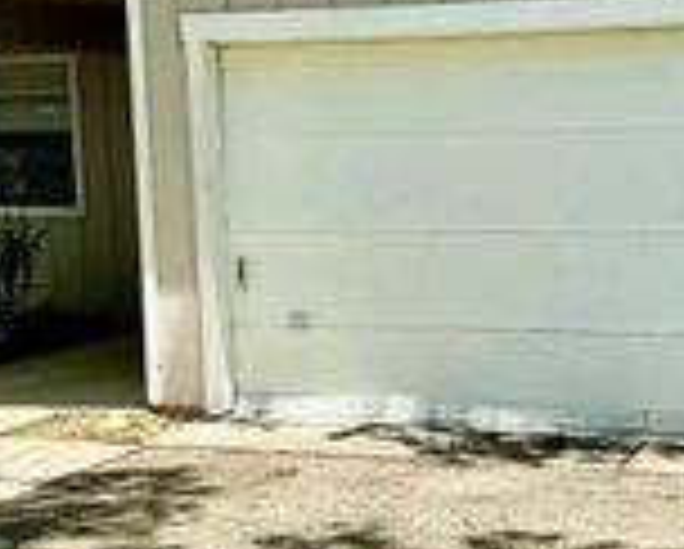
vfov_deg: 19.9
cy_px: 380
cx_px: 418
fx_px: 1561
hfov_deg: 24.7
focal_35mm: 77
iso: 80
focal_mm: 6.86
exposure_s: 1/2525
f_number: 1.78
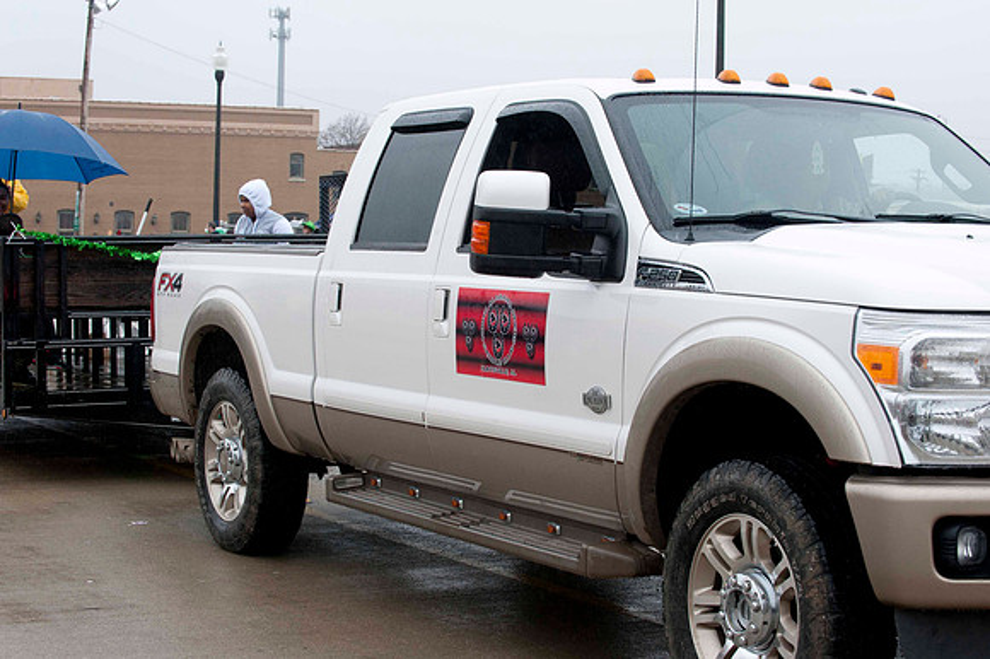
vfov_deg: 19.4
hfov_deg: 28.9
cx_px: 495
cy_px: 330
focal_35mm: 70
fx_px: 1924
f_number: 10
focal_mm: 70
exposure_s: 1/400
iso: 400
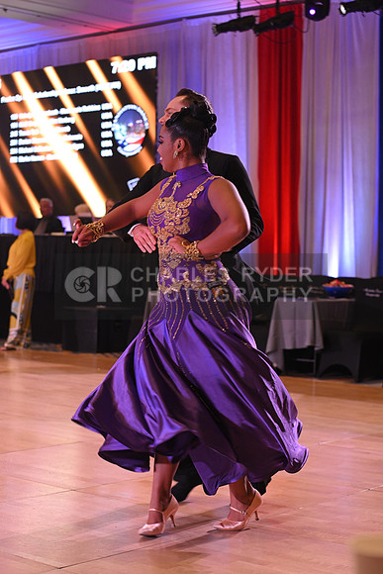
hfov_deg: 19.5
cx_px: 192
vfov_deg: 28.8
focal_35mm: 70
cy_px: 287
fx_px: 1116
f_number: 4.5
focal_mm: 70
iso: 1600
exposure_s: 1/200
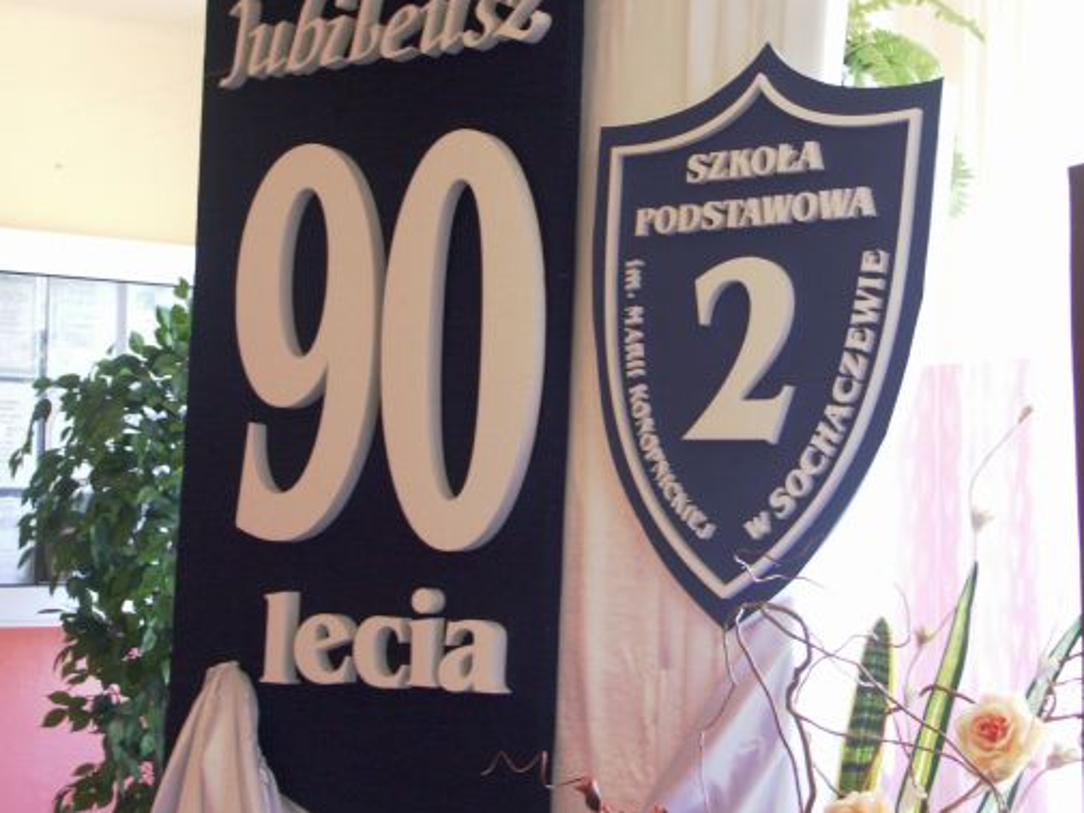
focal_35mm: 71
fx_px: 2224
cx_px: 601
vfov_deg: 20.7
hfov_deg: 27.4
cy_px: 373
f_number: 3.2
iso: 200
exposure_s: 1/8
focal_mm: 14.33
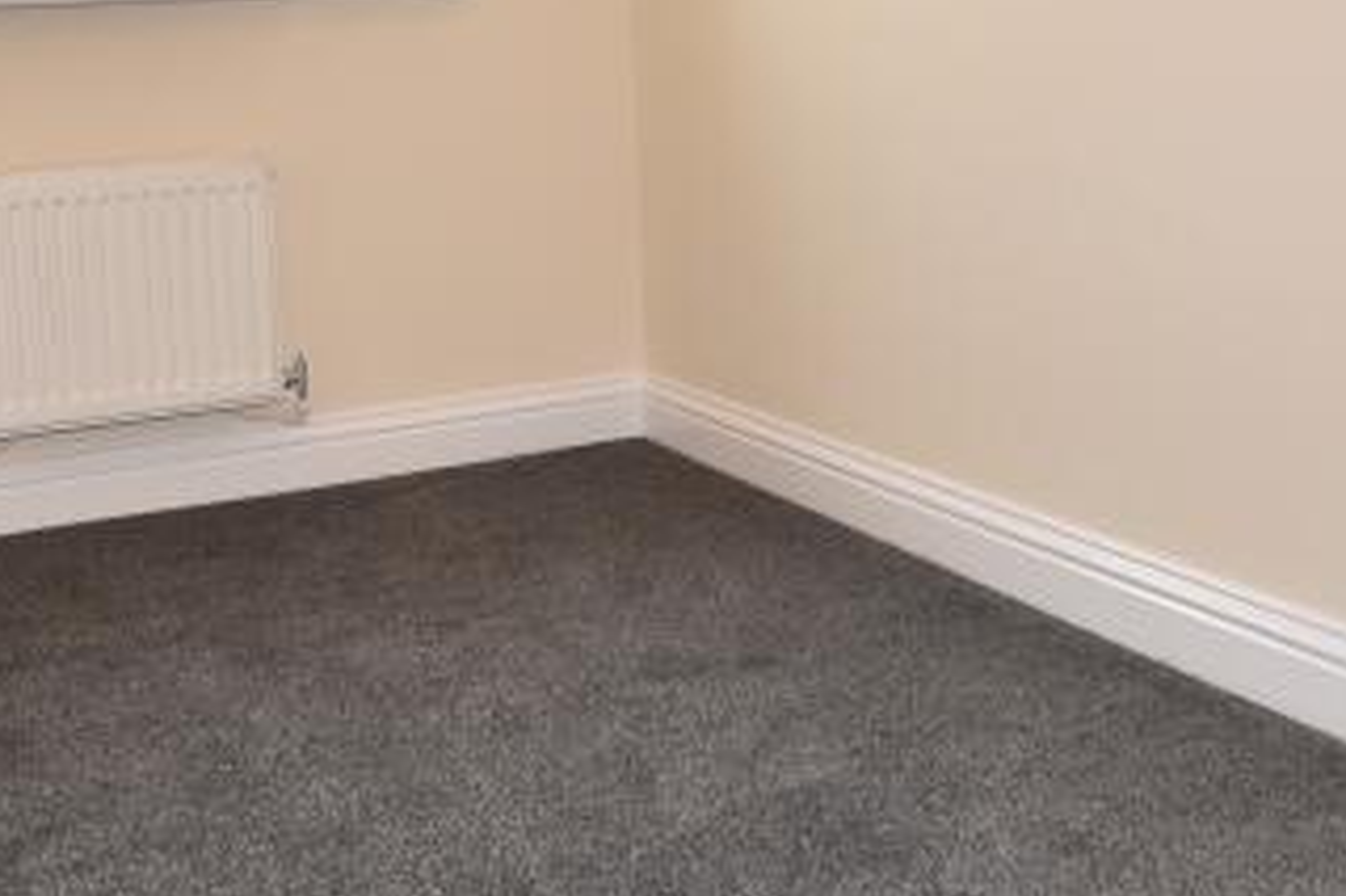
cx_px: 580
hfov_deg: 41.0
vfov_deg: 27.6
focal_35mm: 48
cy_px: 200
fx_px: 1794
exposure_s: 1/60
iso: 400
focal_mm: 10
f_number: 5.6
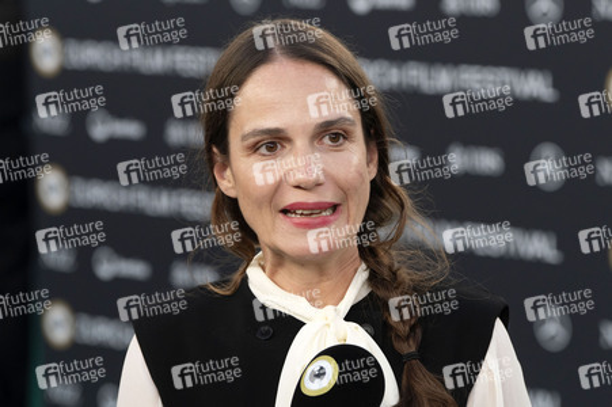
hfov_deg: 17.7
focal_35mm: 116
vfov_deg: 11.8
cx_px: 306
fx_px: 1971
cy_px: 204
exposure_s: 1/200
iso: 400
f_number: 4.5
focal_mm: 116
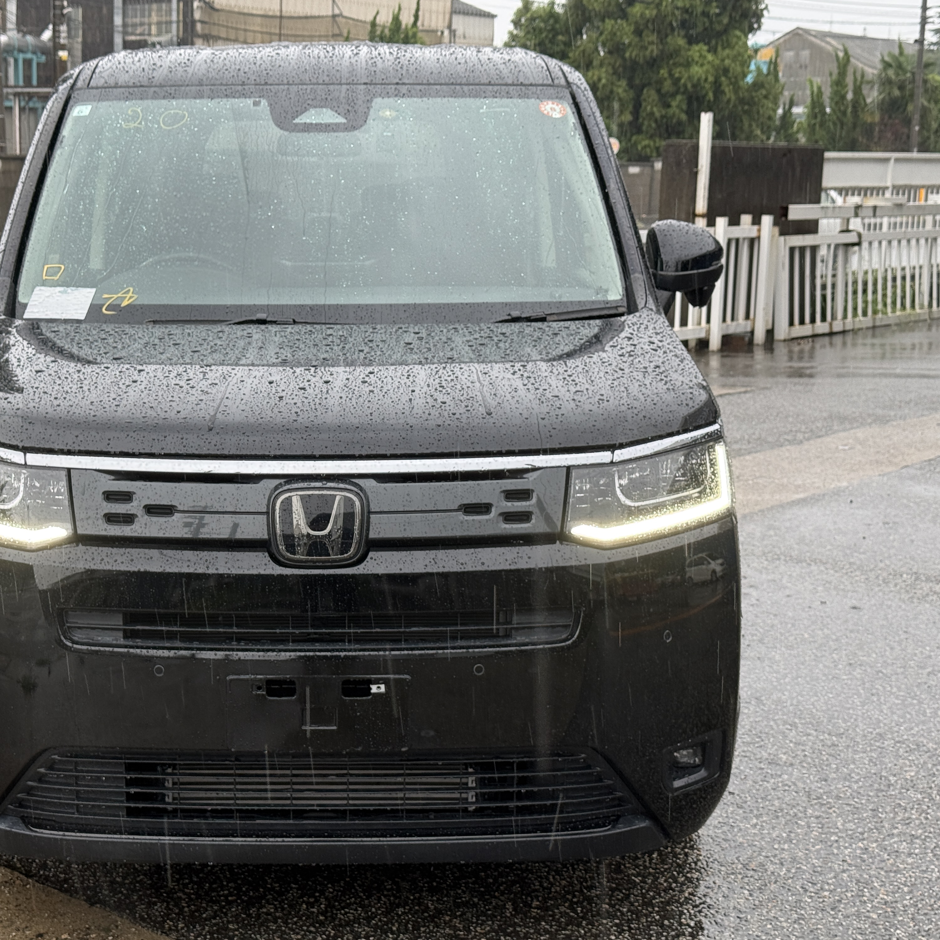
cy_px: 470
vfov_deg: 30.0
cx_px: 316
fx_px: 1751
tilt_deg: -9.3
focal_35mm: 57
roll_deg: -0.6
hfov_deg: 29.8
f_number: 1.78
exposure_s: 1/156
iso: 50
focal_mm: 6.76
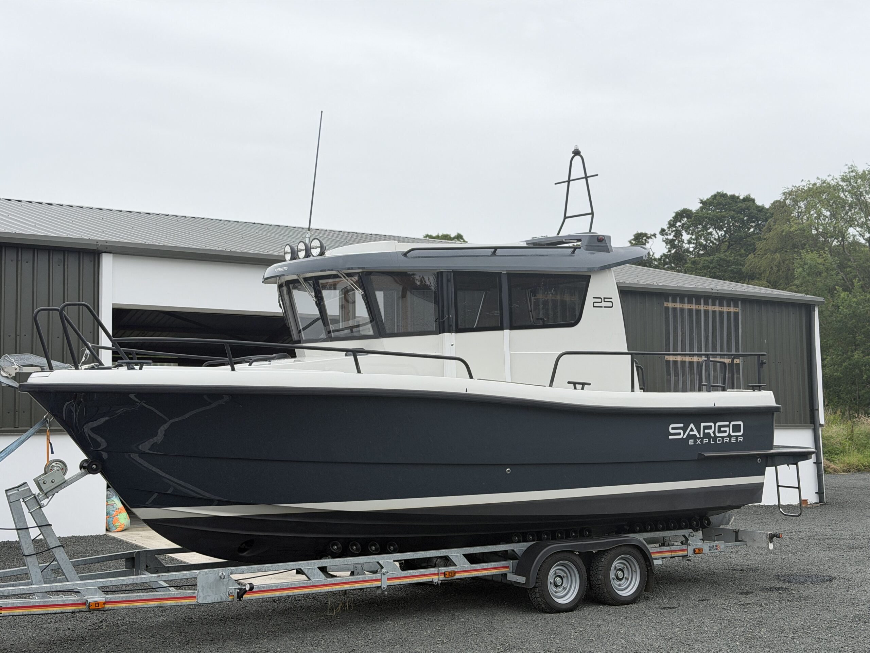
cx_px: 435
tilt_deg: +5.3
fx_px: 1206
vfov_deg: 30.3
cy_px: 326
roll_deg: +1.2
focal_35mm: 48
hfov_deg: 39.7
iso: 100
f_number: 1.78
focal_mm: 6.76
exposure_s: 1/1203
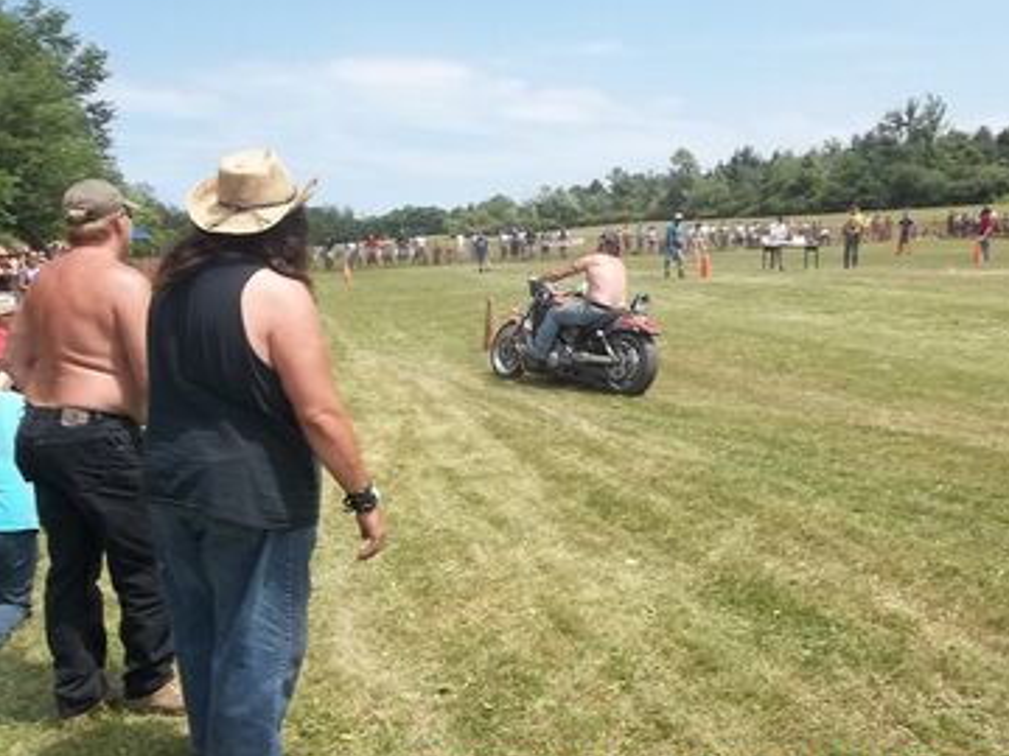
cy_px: 398
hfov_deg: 59.8
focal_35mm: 30
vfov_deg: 46.8
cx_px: 555
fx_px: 874
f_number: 8.9
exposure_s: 1/125
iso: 80
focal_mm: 4.9
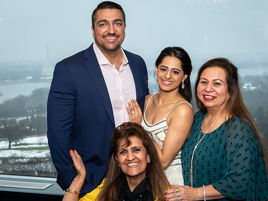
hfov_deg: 31.1
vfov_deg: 23.6
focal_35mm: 62
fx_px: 480
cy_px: 94
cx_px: 106
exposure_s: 1/250
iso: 640
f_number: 9
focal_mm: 32
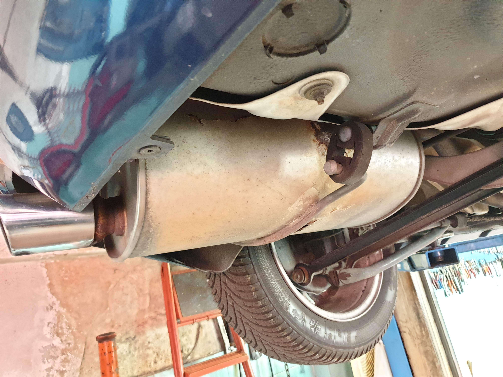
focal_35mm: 26
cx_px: 252
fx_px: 378
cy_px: 188
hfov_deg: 67.3
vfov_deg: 53.1
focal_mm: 4.3
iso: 640
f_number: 1.5
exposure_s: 1/10
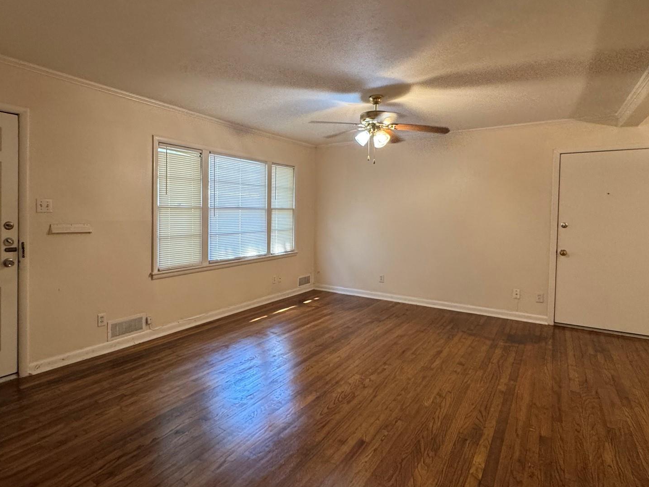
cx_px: 293
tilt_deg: -2.6
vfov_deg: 65.8
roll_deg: -1.3
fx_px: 375
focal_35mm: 20
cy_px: 222
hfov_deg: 81.5
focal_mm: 2.22
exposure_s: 1/60
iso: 320
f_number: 2.2
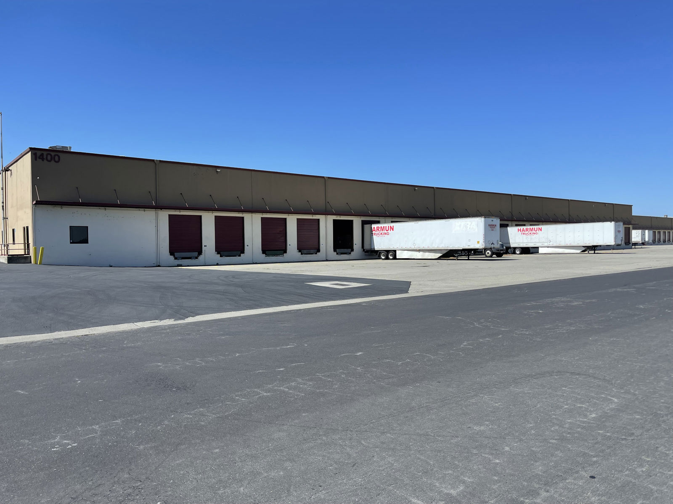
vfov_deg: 54.9
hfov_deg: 69.4
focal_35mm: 25
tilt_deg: -1.9
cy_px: 252
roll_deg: +1.2
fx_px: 486
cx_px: 336
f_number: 1.6
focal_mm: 5.1
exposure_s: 1/3344
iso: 32
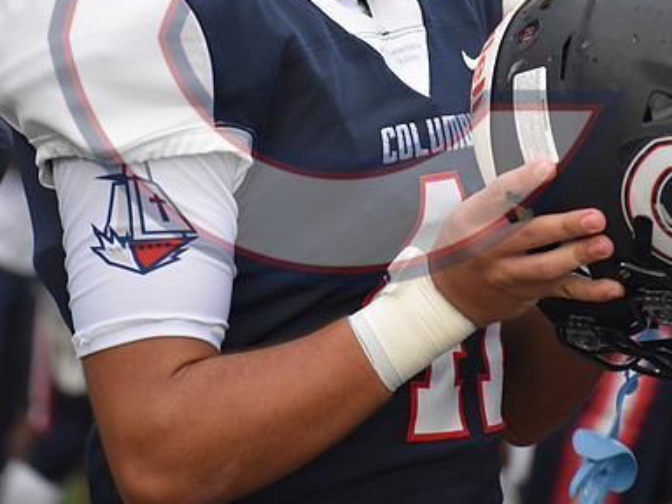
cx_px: 337
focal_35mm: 316
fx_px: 6129
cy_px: 37
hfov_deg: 6.3
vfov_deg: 4.7
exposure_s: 1/500
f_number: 4.8
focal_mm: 145
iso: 1800
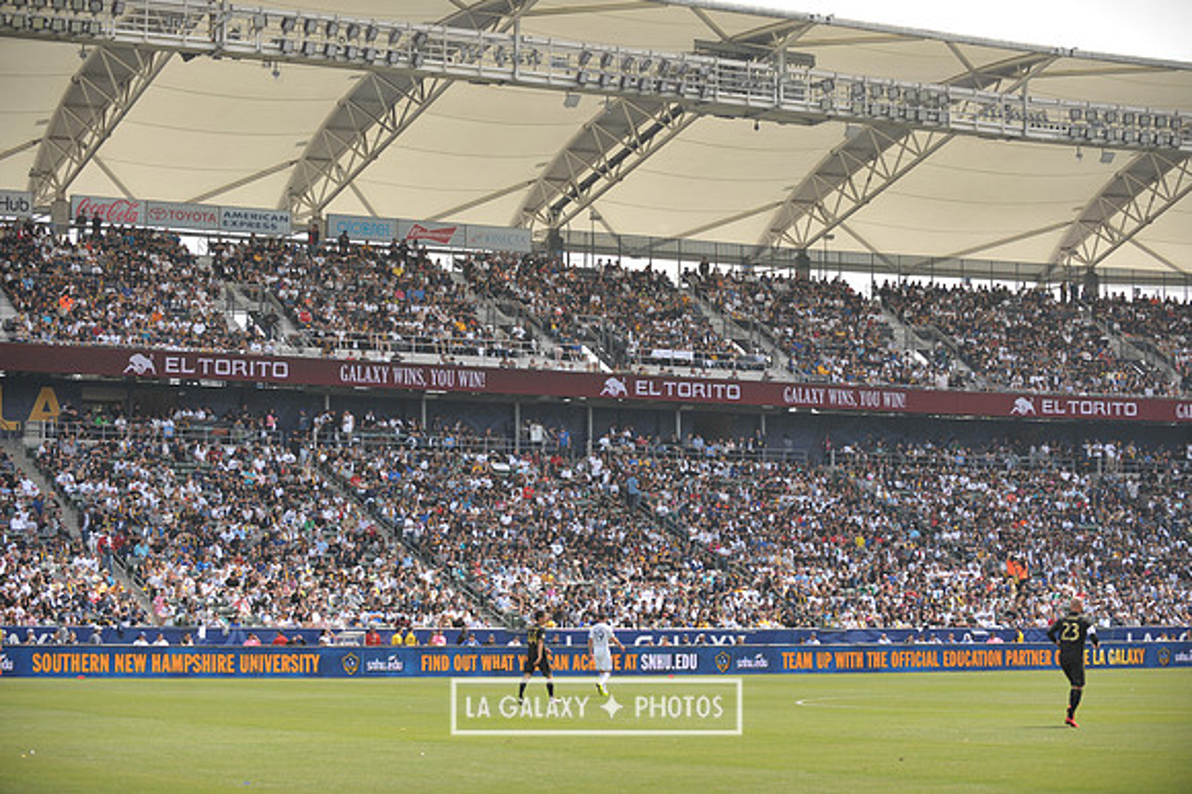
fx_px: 2713
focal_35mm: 82
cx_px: 596
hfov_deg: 24.8
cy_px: 397
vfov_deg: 16.6
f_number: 3.5
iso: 320
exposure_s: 1/2500
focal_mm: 82
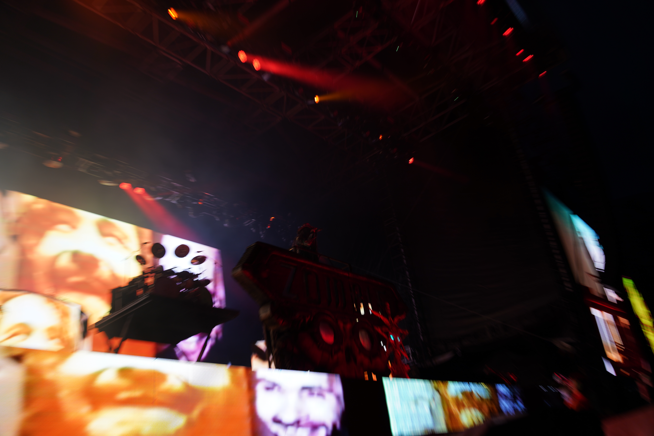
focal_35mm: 29
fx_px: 527
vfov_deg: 45.0
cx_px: 327
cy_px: 218
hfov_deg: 63.7
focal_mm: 29
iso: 100
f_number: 4
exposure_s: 1/60
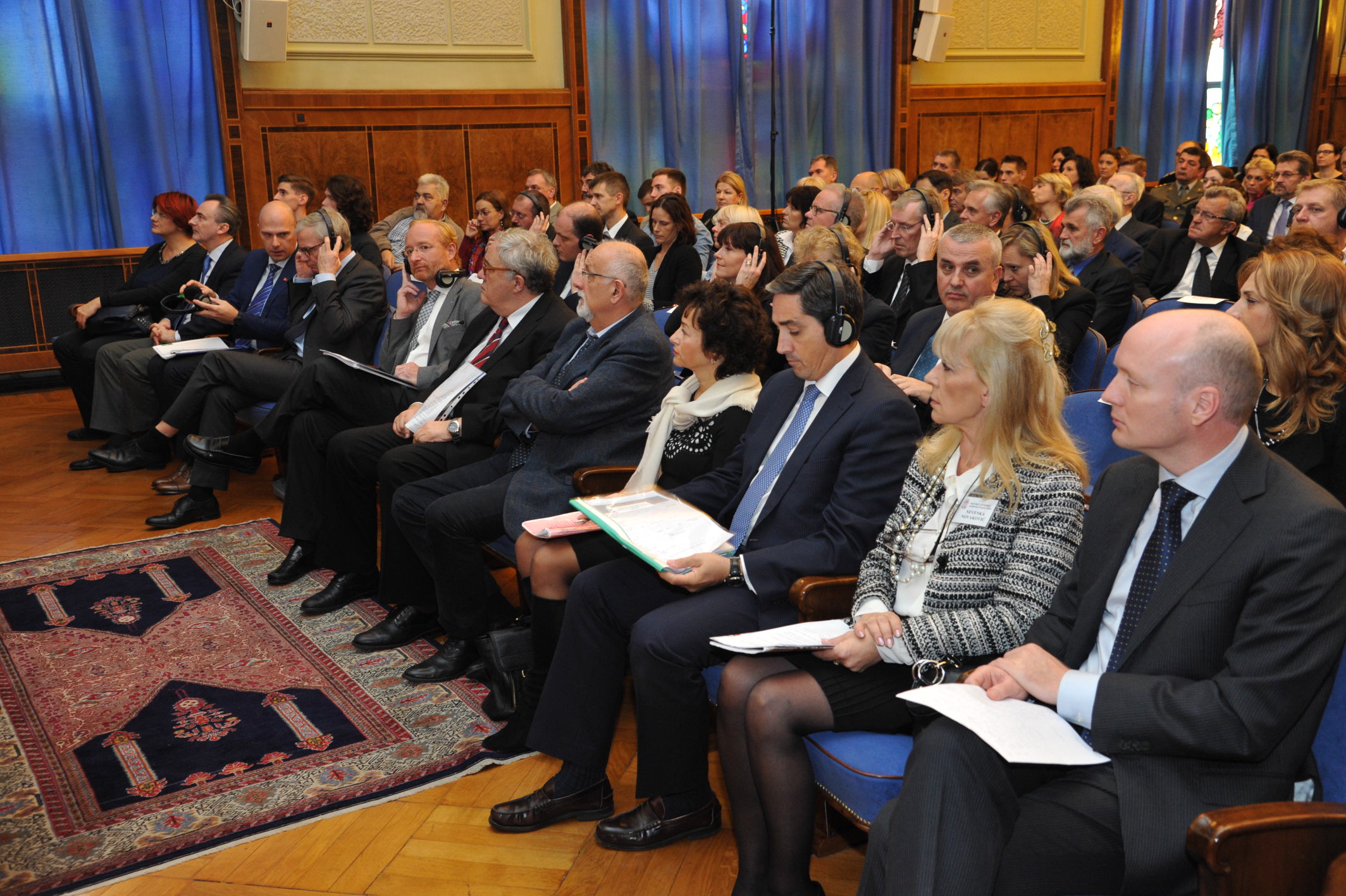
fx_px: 1420
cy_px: 448
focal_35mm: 38
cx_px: 673
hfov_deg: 50.7
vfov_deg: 35.0
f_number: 5.6
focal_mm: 38
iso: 2800
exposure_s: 1/60
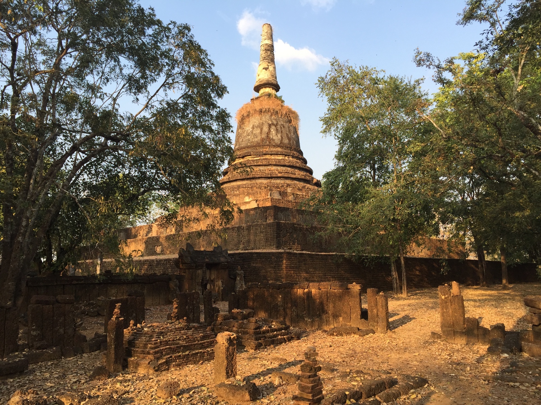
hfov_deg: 61.7
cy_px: 202
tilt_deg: +9.3
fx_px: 453
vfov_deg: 48.2
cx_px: 270
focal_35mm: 29
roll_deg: +0.1
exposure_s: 1/520
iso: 32
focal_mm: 4.15
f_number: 2.2
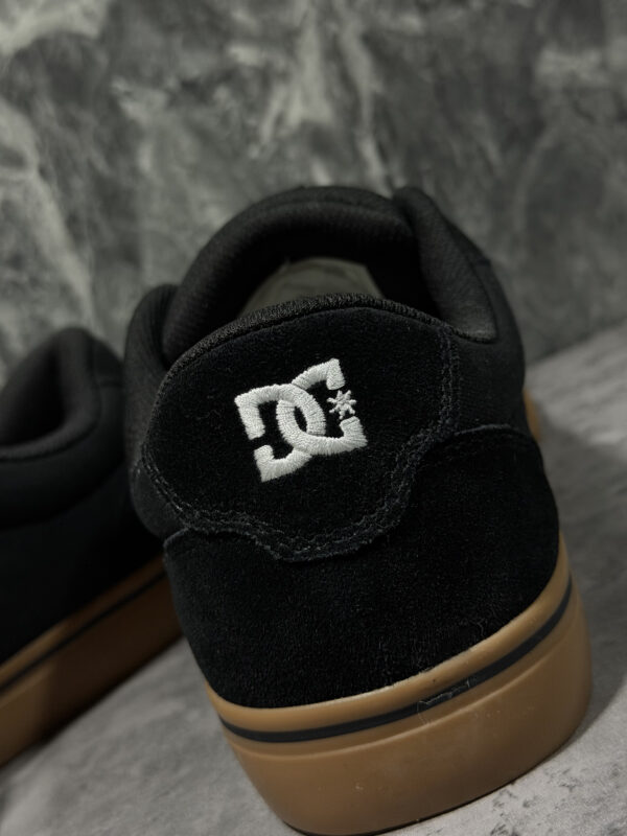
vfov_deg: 39.7
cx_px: 314
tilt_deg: -11.9
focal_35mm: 48
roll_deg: +24.6
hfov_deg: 30.3
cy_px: 418
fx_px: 1159
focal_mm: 6.76
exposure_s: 1/40
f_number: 1.78
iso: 500
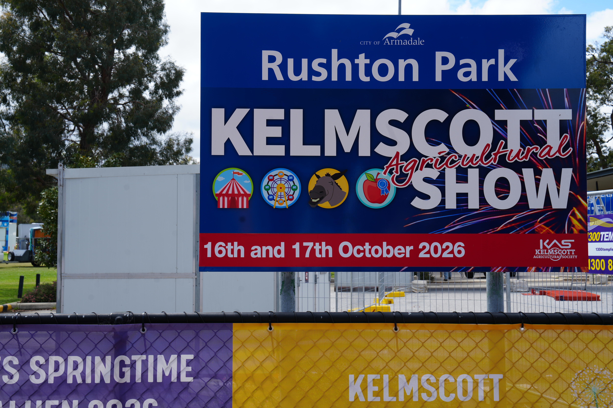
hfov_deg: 41.1
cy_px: 204
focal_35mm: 48
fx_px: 817
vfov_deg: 28.1
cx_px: 306
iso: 100
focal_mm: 48
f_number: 9
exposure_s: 1/125
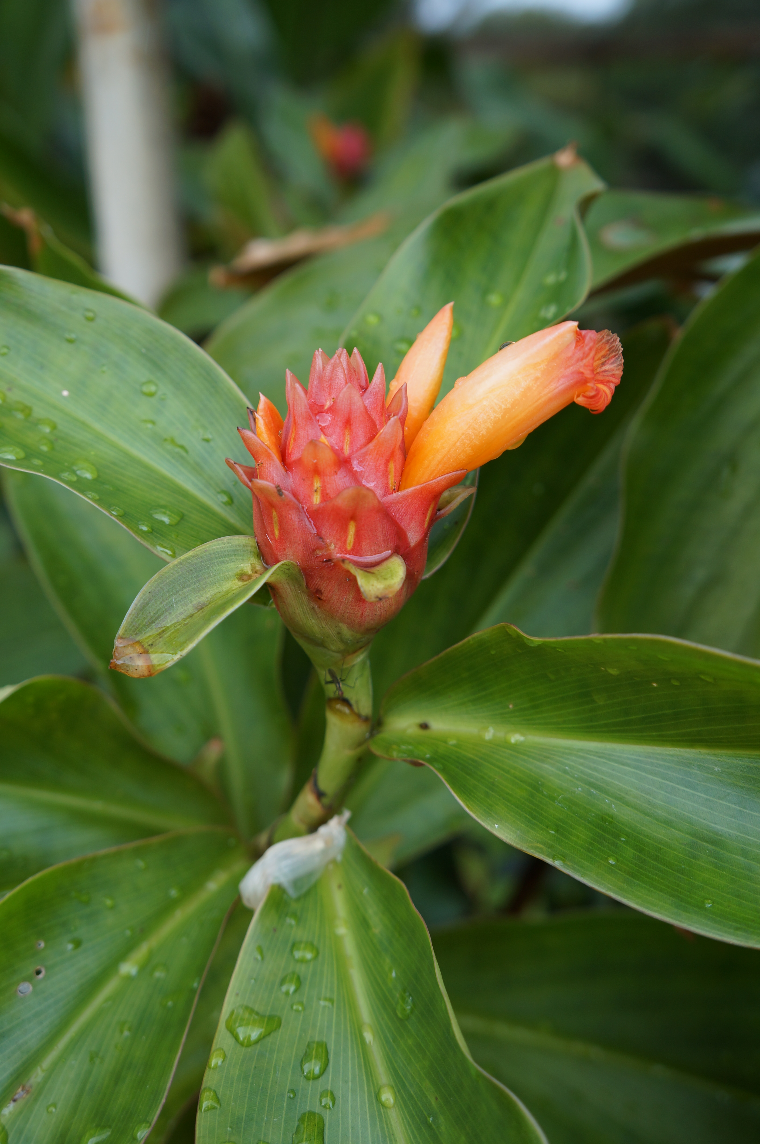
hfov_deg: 35.4
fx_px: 1190
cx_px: 380
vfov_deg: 51.3
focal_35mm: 38
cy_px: 572
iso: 200
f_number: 4.5
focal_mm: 25
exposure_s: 1/200
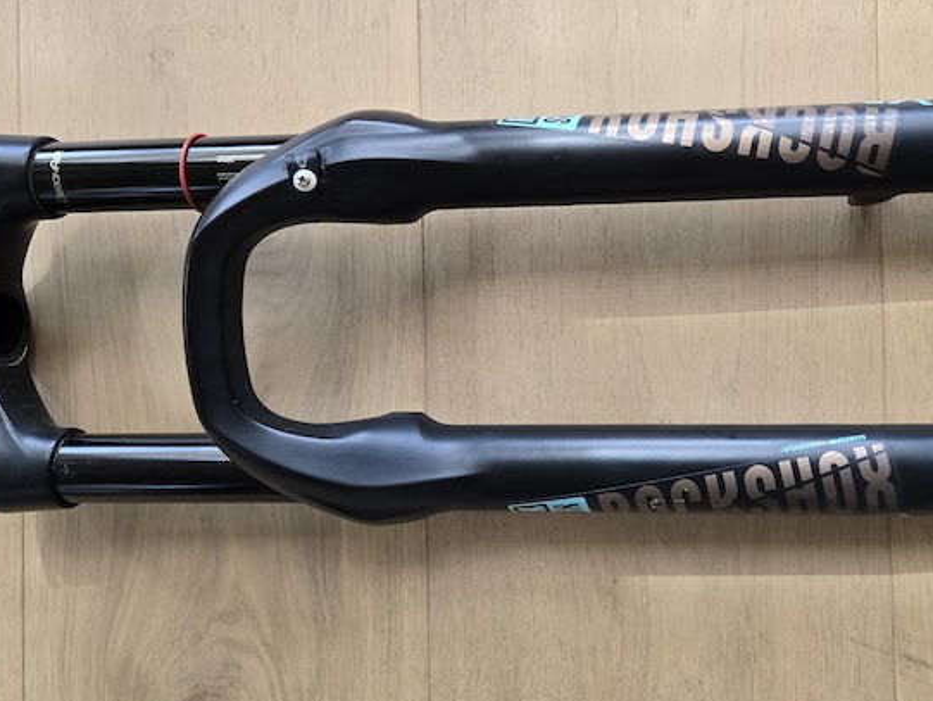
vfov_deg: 41.8
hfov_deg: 53.8
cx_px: 533
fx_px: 917
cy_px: 319
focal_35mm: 34
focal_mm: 5.4
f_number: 1.8
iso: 200
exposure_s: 1/120
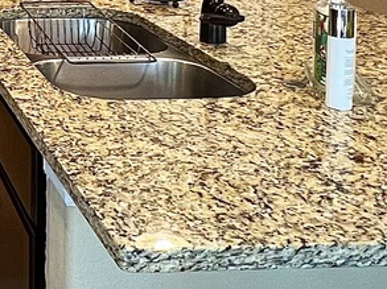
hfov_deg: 25.3
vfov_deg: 20.4
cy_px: -111
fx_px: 715
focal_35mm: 64
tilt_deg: -2.9
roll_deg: +0.9
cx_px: -143
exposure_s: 1/60
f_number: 1.8
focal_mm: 1.57
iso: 160
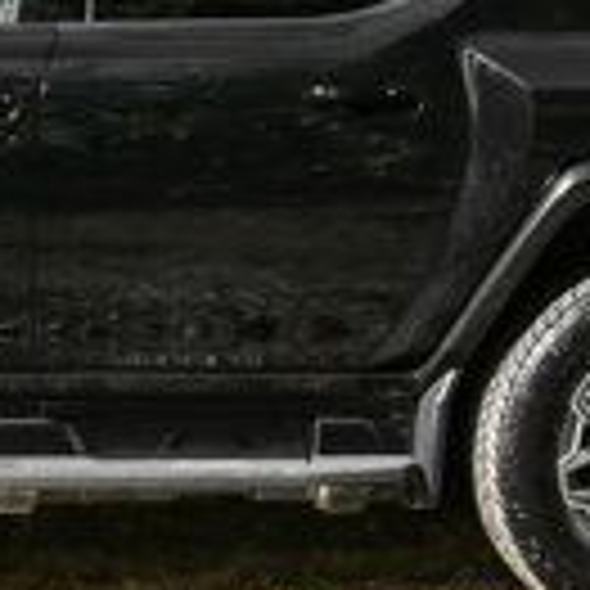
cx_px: -23
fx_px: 2931
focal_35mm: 152
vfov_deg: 11.4
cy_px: 101
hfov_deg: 11.4
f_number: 7.1
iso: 400
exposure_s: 1/400
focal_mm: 35
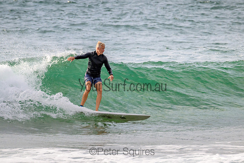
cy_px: 72
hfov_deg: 2.3
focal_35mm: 891
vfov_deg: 1.5
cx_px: 126
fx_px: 6043
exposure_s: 1/2000
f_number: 11
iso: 1100
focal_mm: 800
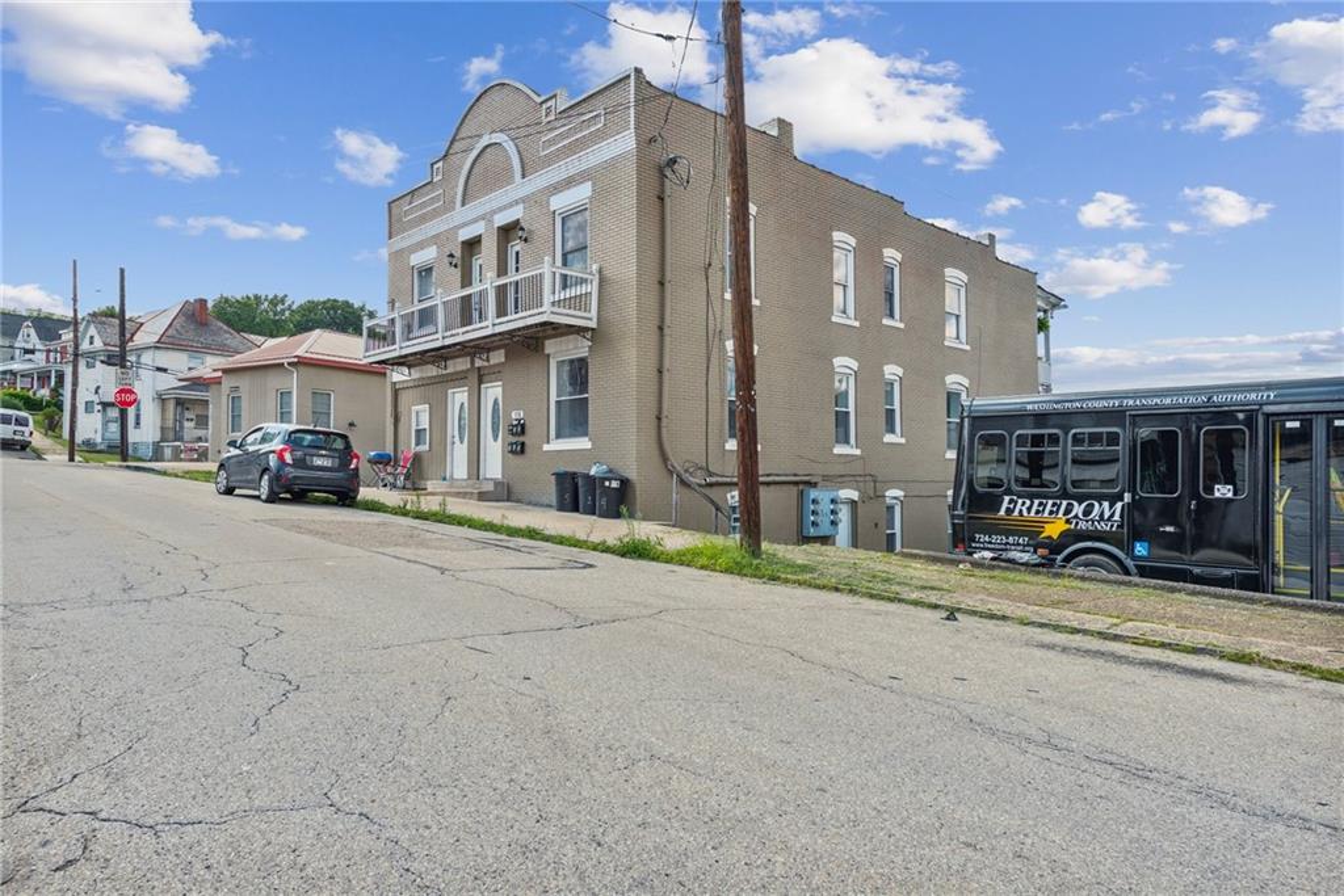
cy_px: 448
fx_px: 859
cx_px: 672
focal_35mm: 23
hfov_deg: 76.1
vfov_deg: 55.1
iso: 50
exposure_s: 1/10
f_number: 11
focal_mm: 23
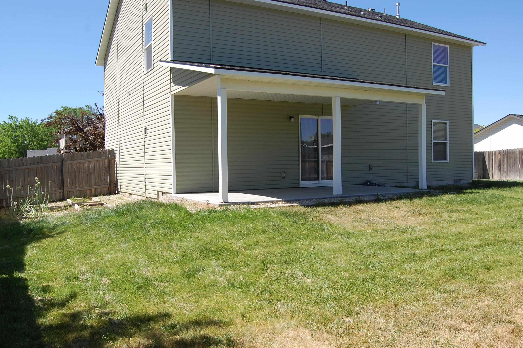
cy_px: 191
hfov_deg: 62.0
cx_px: 255
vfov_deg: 43.5
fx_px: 435
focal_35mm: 30
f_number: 9
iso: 200
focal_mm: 18
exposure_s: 1/320
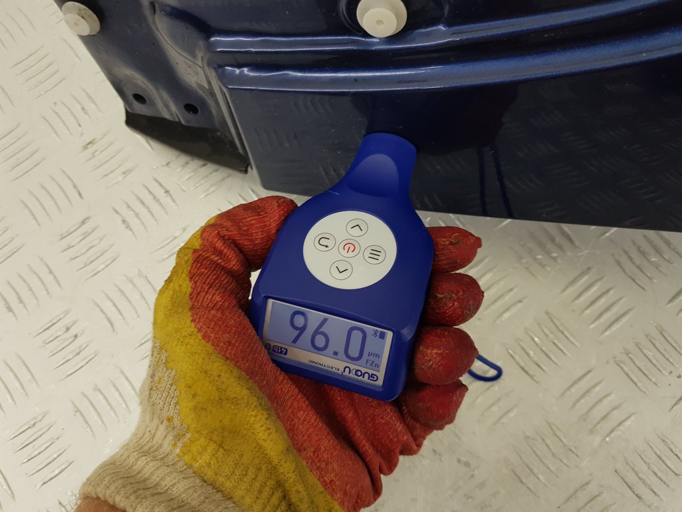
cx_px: 341
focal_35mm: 26
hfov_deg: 67.3
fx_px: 512
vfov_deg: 53.1
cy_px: 256
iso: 50
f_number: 1.7
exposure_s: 1/100
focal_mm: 4.2
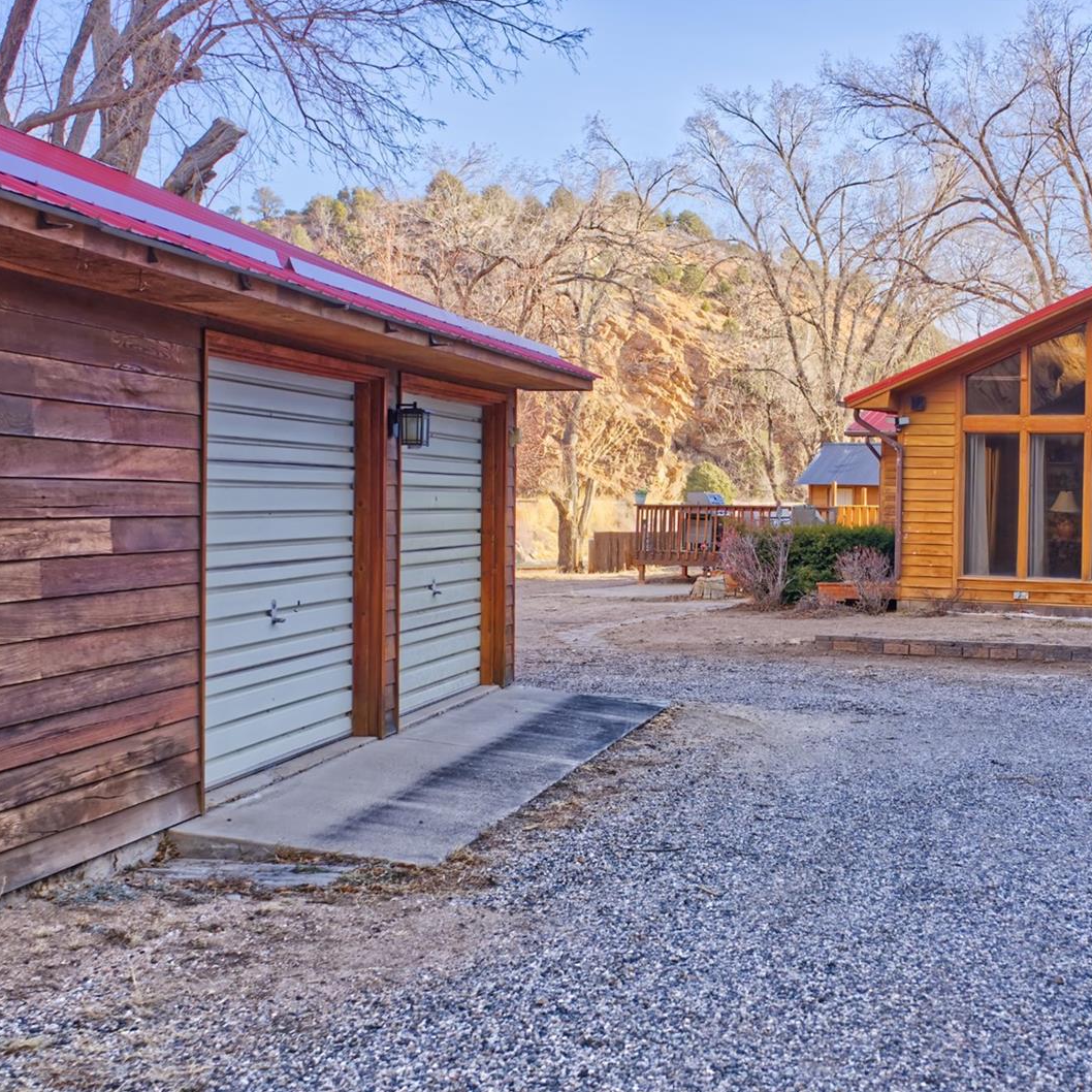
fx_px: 1927
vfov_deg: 31.6
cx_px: 803
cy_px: 543
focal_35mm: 54
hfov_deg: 31.1
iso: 200
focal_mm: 28
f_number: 4
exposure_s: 1/200
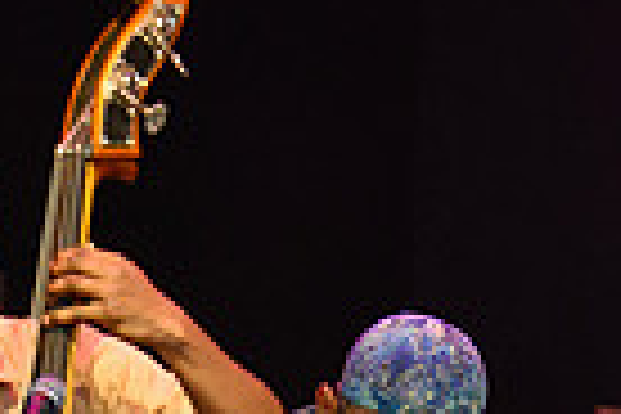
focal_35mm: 1228
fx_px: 21181
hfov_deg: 1.7
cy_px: 844
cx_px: 855
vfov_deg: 1.1
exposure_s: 1/320
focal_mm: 195
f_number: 4
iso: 1600
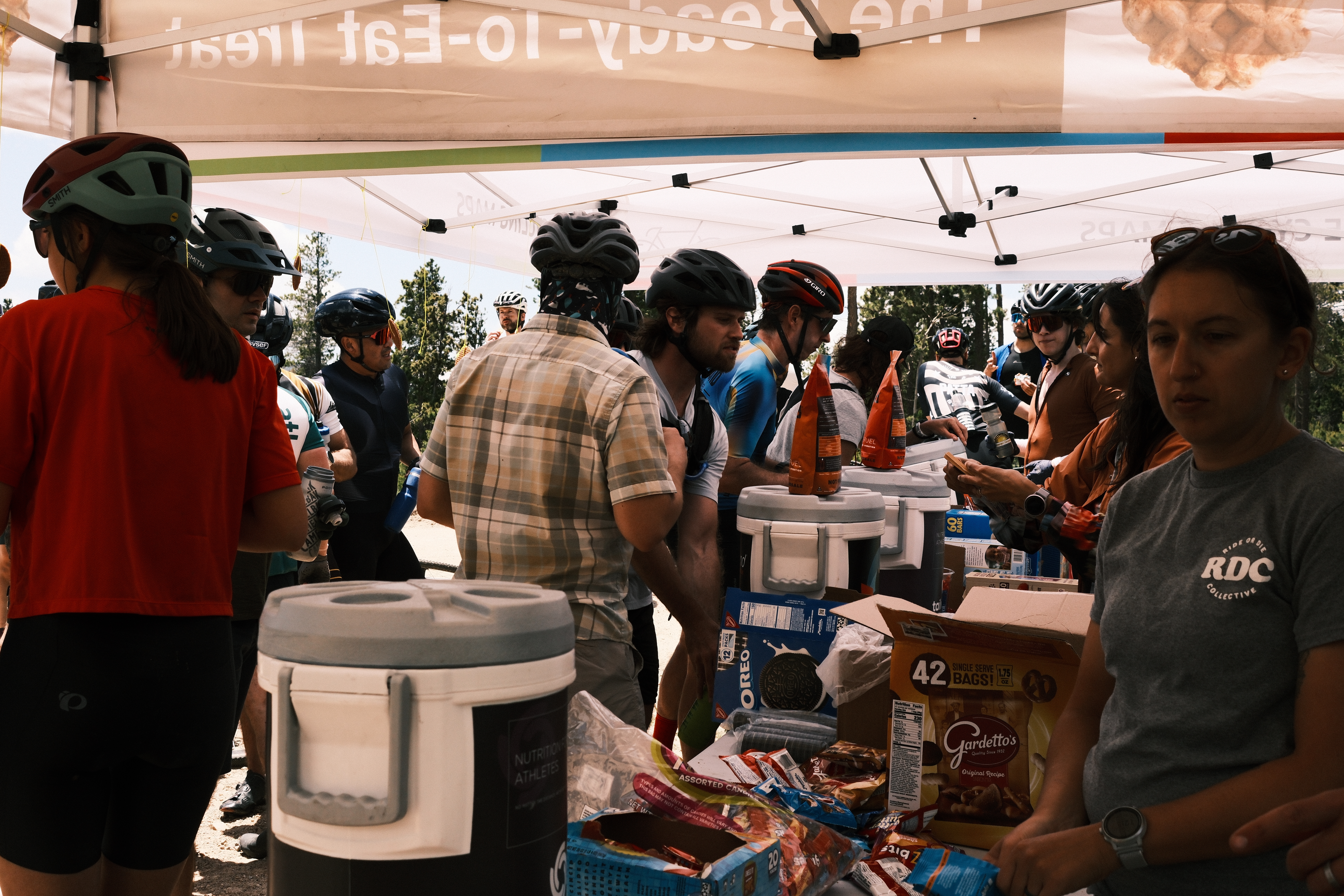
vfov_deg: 32.6
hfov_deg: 47.4
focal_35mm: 41
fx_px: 1531
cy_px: 448
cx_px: 672
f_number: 7.1
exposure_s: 1/640
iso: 500
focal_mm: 27
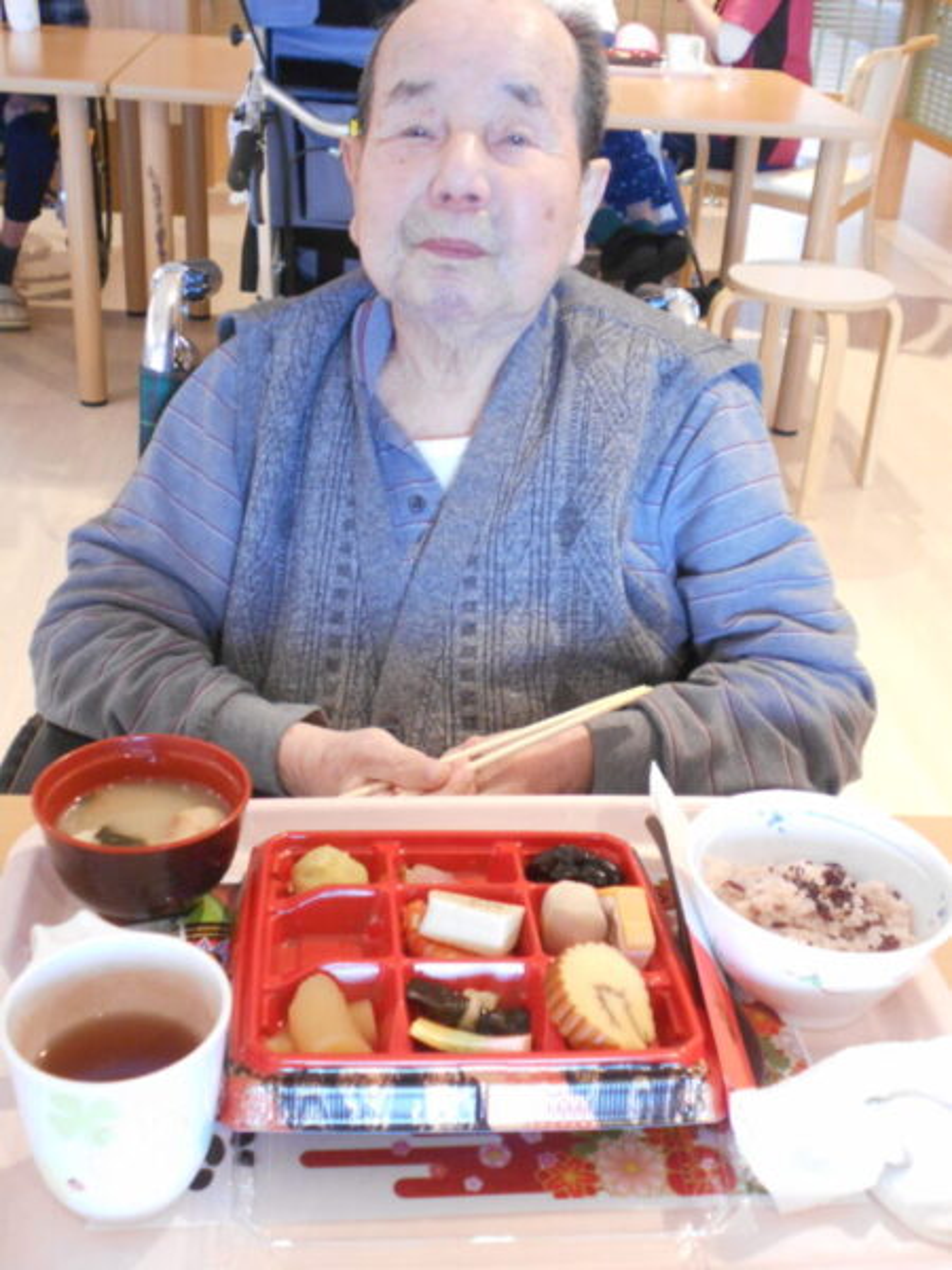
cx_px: 476
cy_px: 635
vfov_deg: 47.9
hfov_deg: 36.8
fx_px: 1430
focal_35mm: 39
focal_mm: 6.7
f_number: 3.9
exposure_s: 1/10
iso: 400
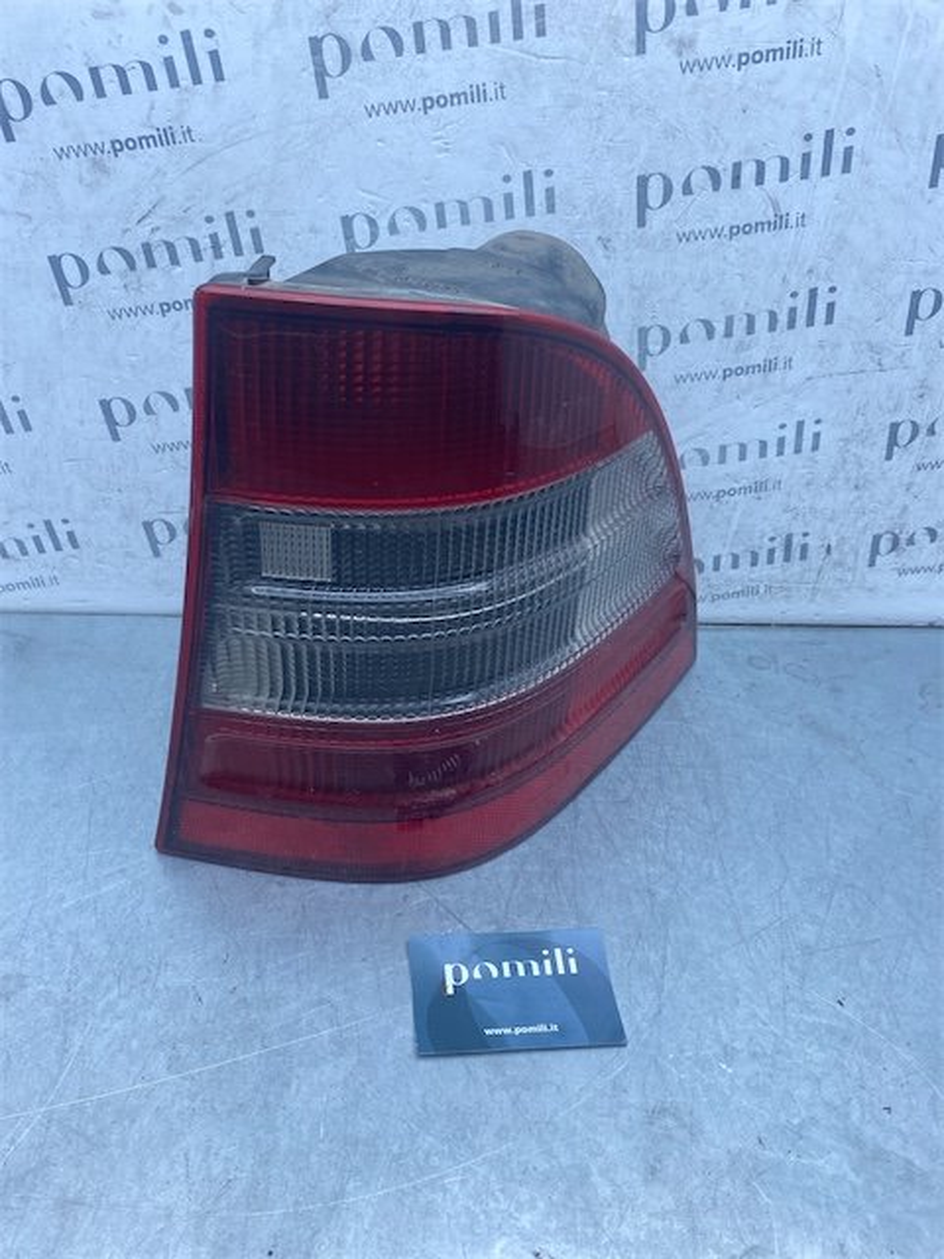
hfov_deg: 53.1
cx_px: 472
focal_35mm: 26
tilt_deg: -37.0
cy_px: 630
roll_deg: -4.3
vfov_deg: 67.3
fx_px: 945
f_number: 1.8
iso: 32
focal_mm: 4.25
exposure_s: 1/604
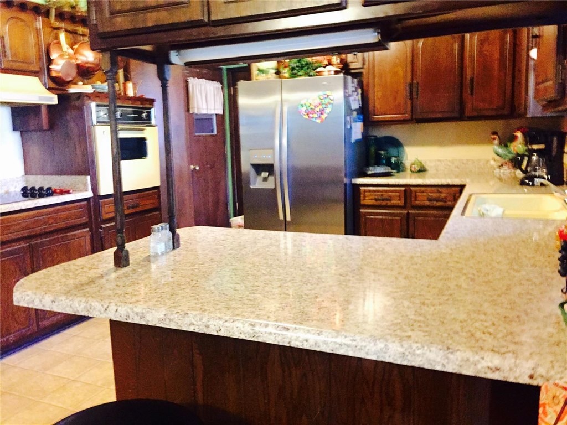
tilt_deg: -8.8
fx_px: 475
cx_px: 284
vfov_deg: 48.2
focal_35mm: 29
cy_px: 212
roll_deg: +0.9
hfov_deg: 61.7
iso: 500
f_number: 2.2
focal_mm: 4.15
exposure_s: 1/15
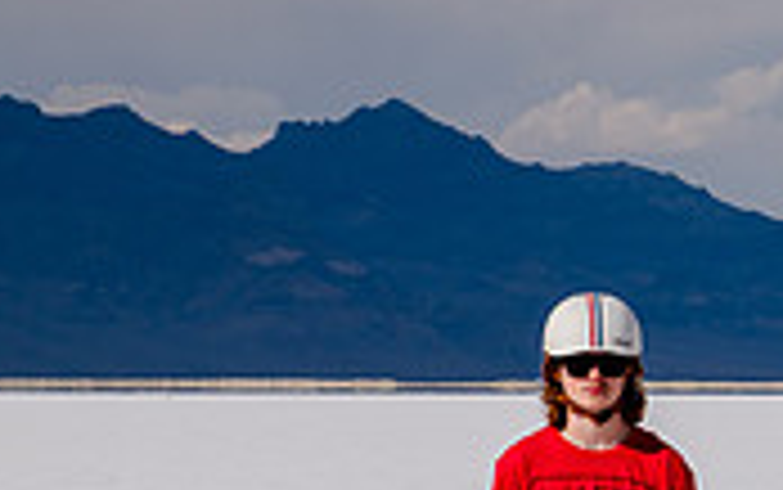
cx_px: 864
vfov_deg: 4.1
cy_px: 382
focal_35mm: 324
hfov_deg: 6.4
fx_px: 6918
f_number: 10
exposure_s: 1/1250
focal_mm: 85
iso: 250
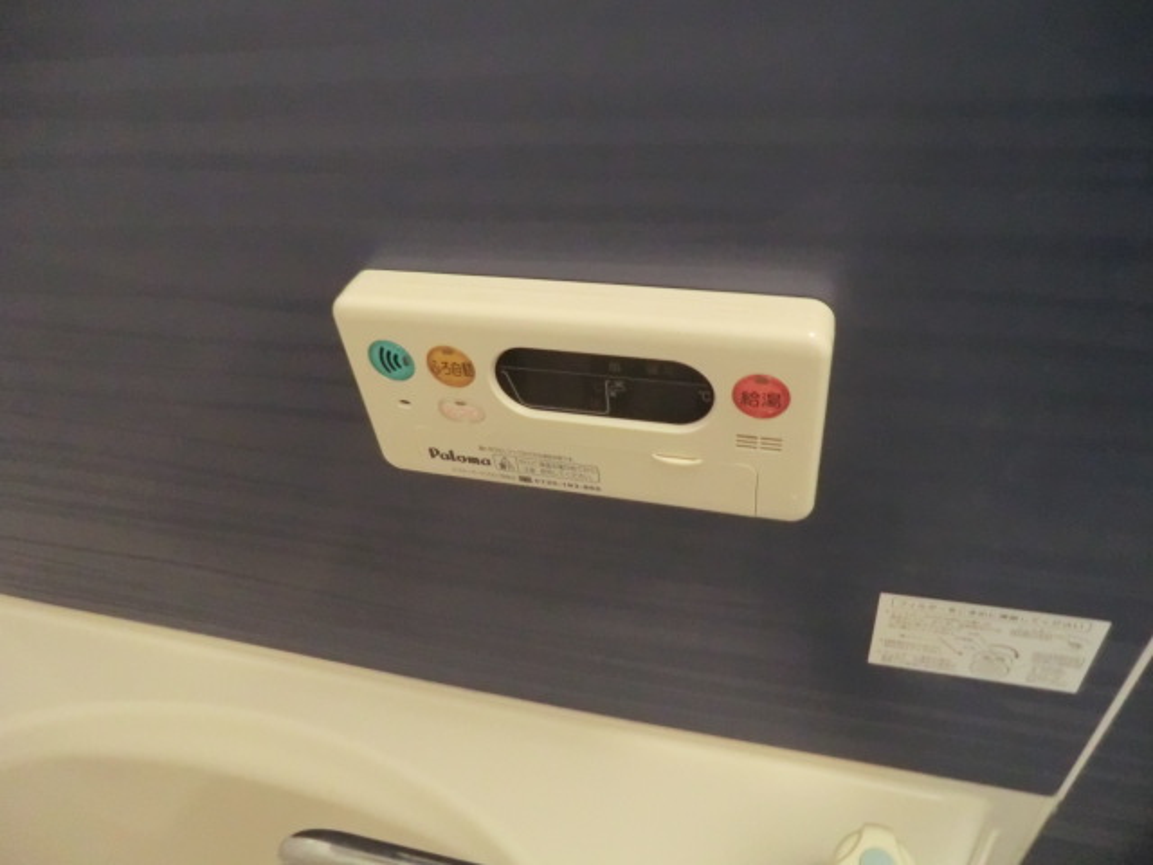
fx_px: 799
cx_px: 576
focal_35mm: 24
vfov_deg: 56.8
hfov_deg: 71.6
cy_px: 432
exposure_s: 1/25
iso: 800
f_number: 3.2
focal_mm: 4.3
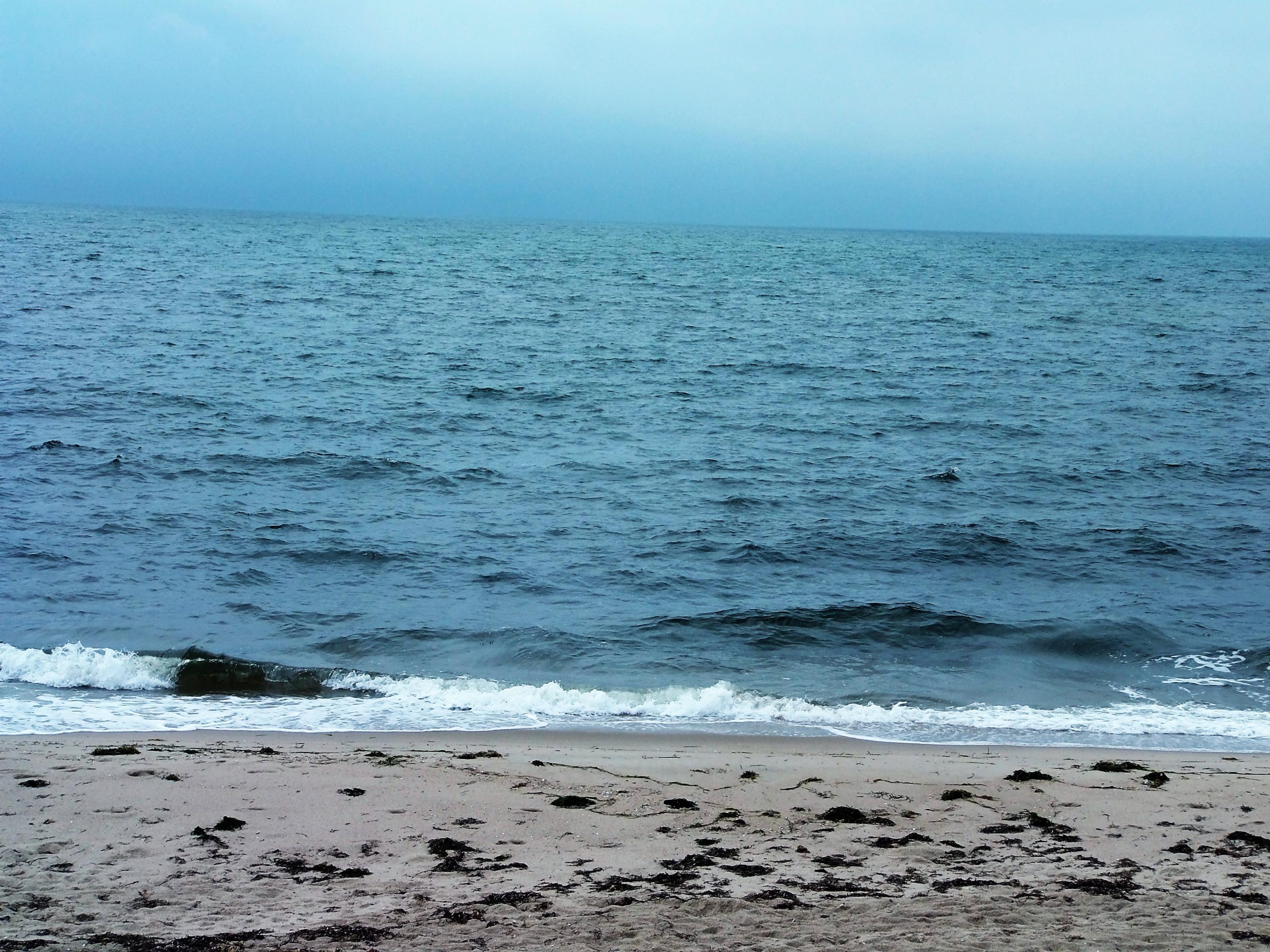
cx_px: 635
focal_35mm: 73
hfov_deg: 26.7
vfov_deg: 20.2
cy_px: 476
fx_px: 2678
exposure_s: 1/320
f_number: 9.8
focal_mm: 13
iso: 100
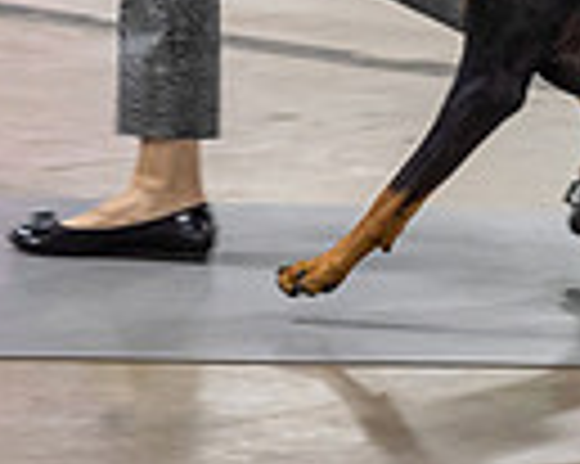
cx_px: 321
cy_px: -279
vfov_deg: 3.4
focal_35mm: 449
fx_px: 7702
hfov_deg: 4.3
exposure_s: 1/160
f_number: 2.8
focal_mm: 91
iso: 2000
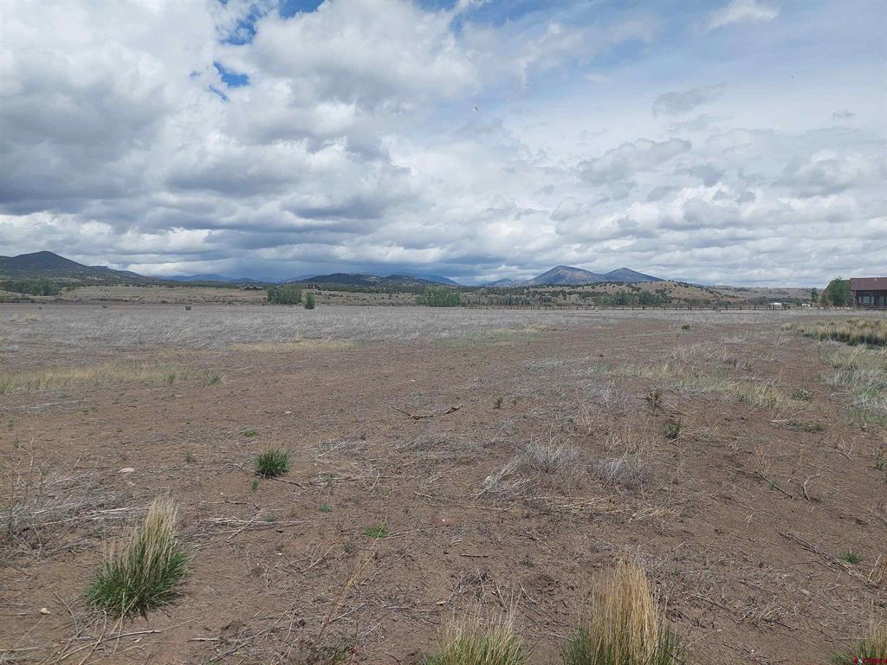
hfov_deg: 71.6
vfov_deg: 56.8
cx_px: 444
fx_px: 615
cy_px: 332
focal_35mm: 24
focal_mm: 5.23
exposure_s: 1/3149
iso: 40
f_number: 1.8
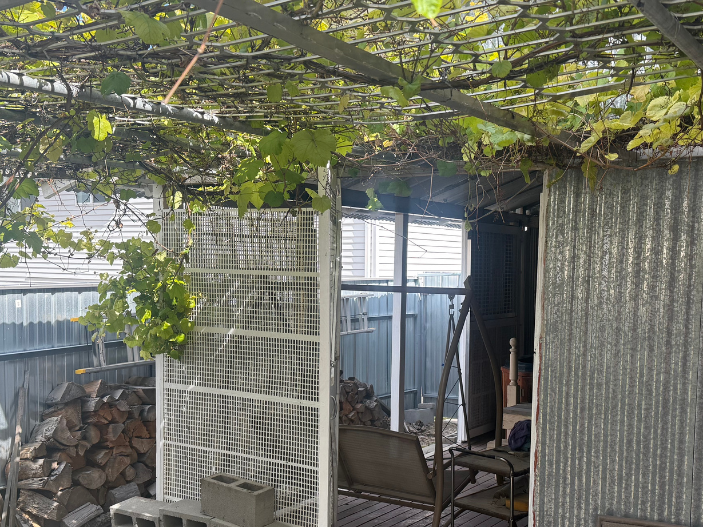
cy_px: 327
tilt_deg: -4.3
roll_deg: -1.1
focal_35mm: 40
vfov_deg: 35.8
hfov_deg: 46.6
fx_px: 812
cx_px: 417
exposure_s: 1/1192
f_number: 1.78
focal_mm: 6.76
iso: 100
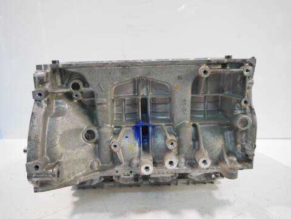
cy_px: 110
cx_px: 146
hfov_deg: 60.0
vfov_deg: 46.8
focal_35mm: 30
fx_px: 252
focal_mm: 15
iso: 800
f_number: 3.6
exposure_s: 1/60
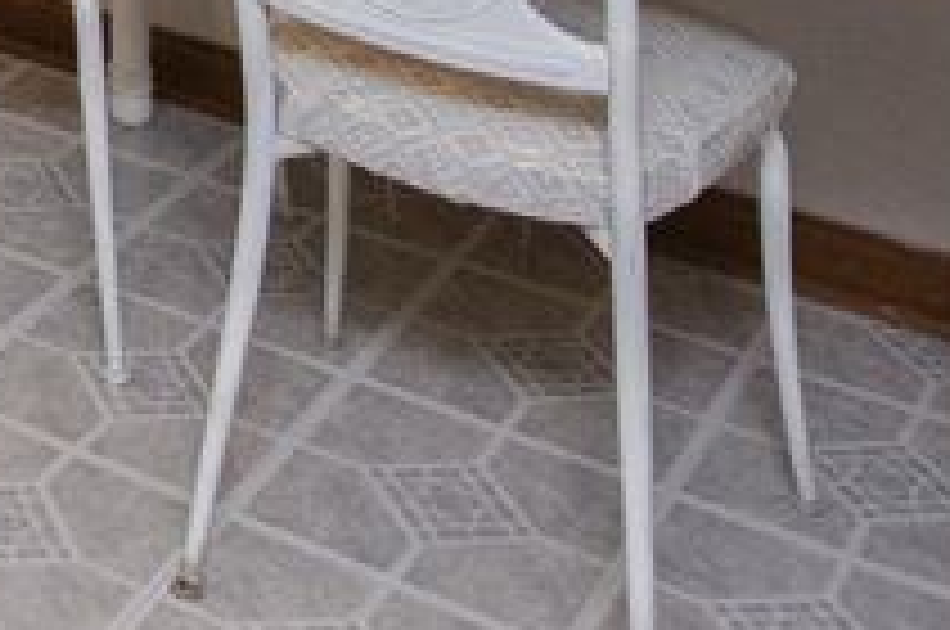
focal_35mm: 91
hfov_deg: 19.4
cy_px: -1096
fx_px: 2398
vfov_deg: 11.2
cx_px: -500
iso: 1250
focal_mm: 10
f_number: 7.1
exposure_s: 1/60
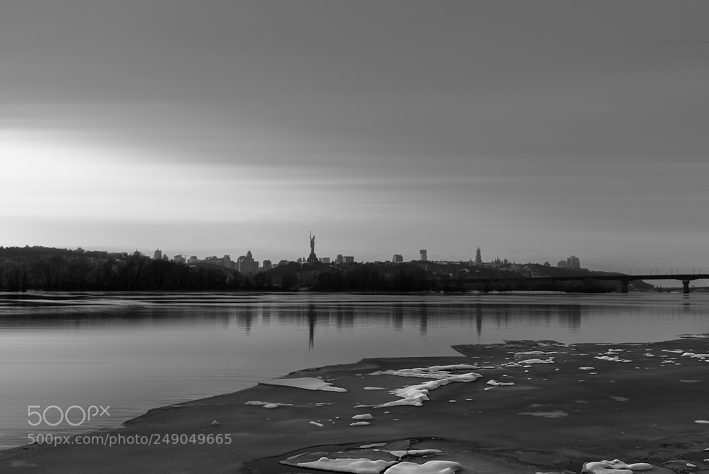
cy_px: 237
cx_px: 354
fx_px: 709
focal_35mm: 36
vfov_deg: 36.9
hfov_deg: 53.1
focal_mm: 36
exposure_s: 1/250
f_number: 5
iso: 64
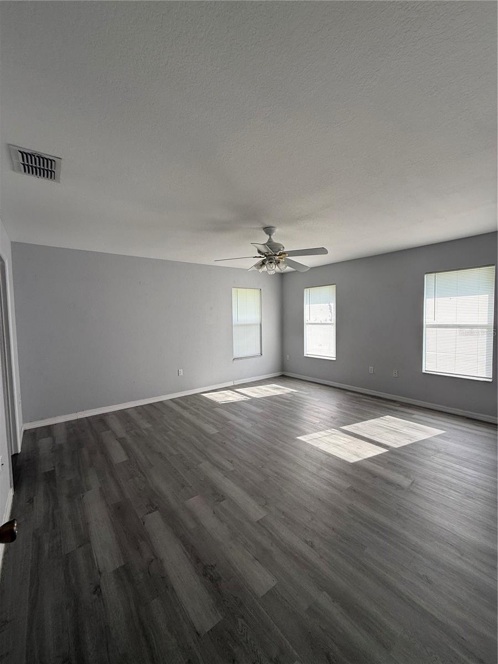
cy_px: 332
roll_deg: +0.9
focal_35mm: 14
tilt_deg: -2.7
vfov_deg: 102.1
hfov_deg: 85.7
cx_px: 249
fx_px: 269
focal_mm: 2.22
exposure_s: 1/161
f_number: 2.2
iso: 64
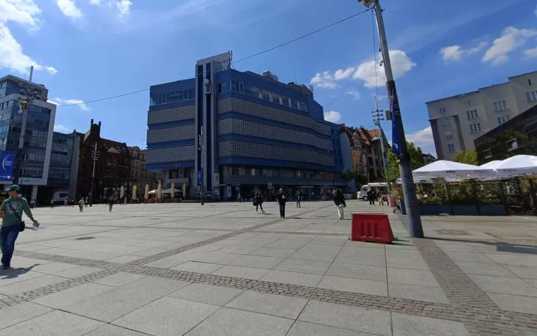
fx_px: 278
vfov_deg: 61.6
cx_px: 237
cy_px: 132
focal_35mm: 19
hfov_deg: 87.6
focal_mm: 2.78
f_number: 2.2
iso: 64
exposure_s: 1/2439
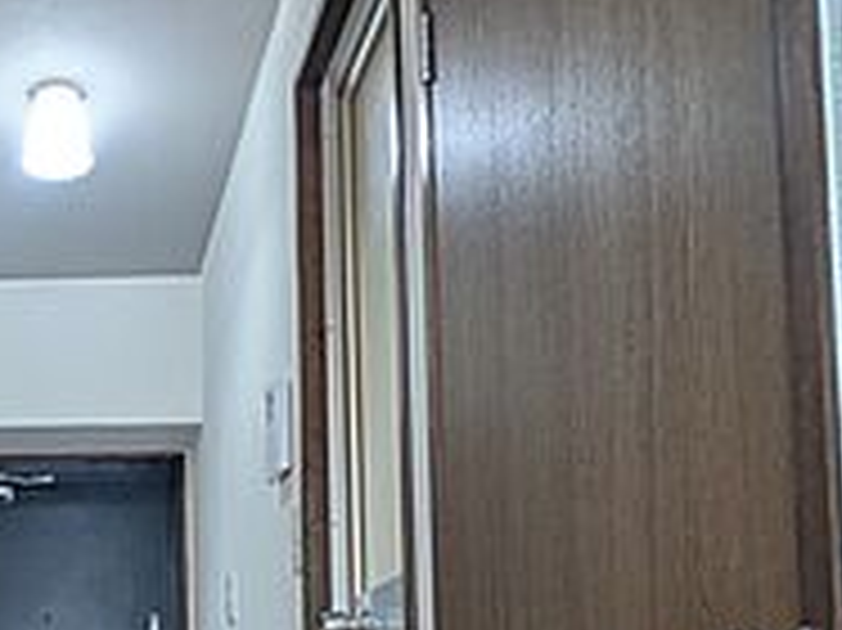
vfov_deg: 27.8
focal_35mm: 48
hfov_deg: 36.2
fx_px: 1167
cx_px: 23
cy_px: 680
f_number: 2.2
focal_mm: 1.83
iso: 205
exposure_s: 1/50
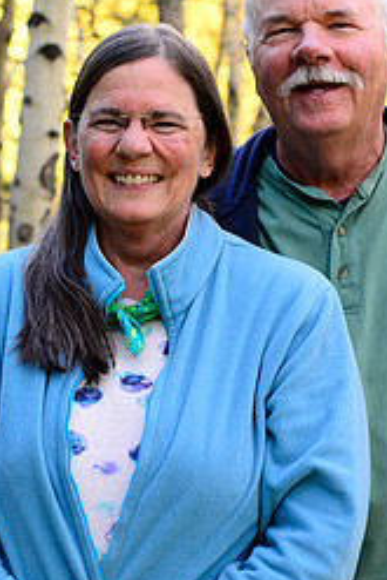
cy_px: 331
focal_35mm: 91
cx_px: 192
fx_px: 1465
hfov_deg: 15.0
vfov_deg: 22.3
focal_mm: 50
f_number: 3.5
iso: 640
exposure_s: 1/160
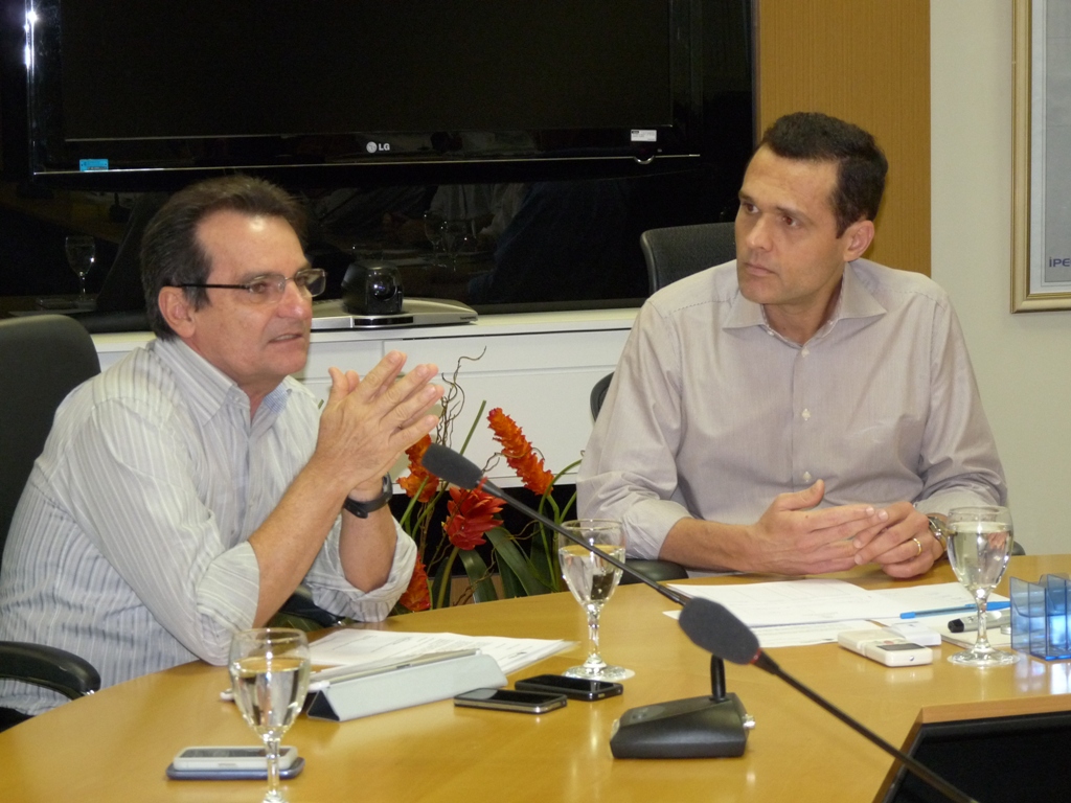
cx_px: 536
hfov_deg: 17.4
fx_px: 3496
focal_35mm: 113
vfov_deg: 13.1
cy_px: 402
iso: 400
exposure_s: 1/40
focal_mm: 20.1
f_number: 3.6
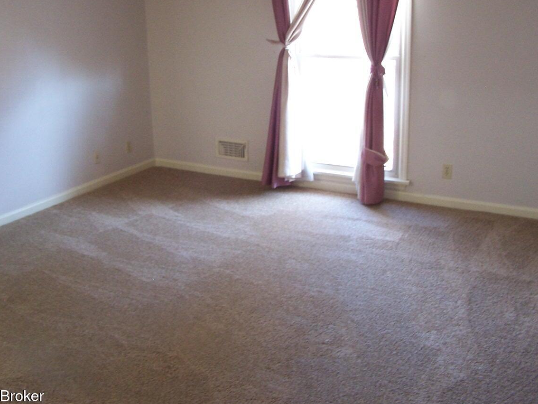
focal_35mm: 52
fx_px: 808
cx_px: 268
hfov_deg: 36.8
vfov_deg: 27.9
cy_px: 144
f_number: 2.8
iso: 140
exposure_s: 1/8
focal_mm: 6.3
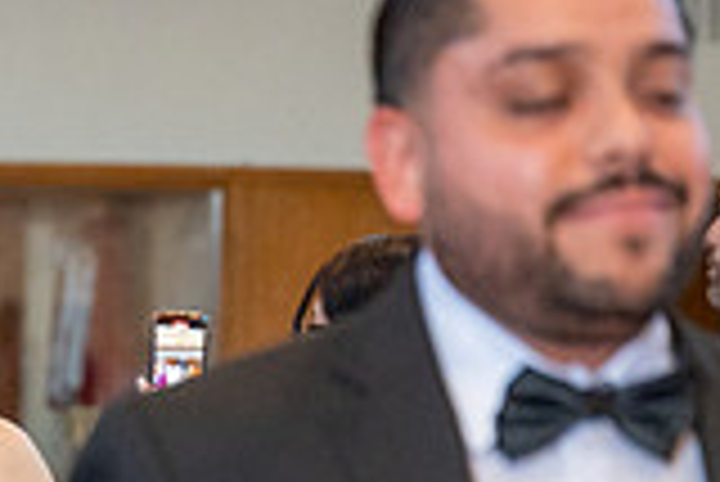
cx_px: -546
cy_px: 618
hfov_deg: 6.2
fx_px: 6506
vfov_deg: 4.2
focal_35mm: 325
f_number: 3.2
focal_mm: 70
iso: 1000
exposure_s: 1/200
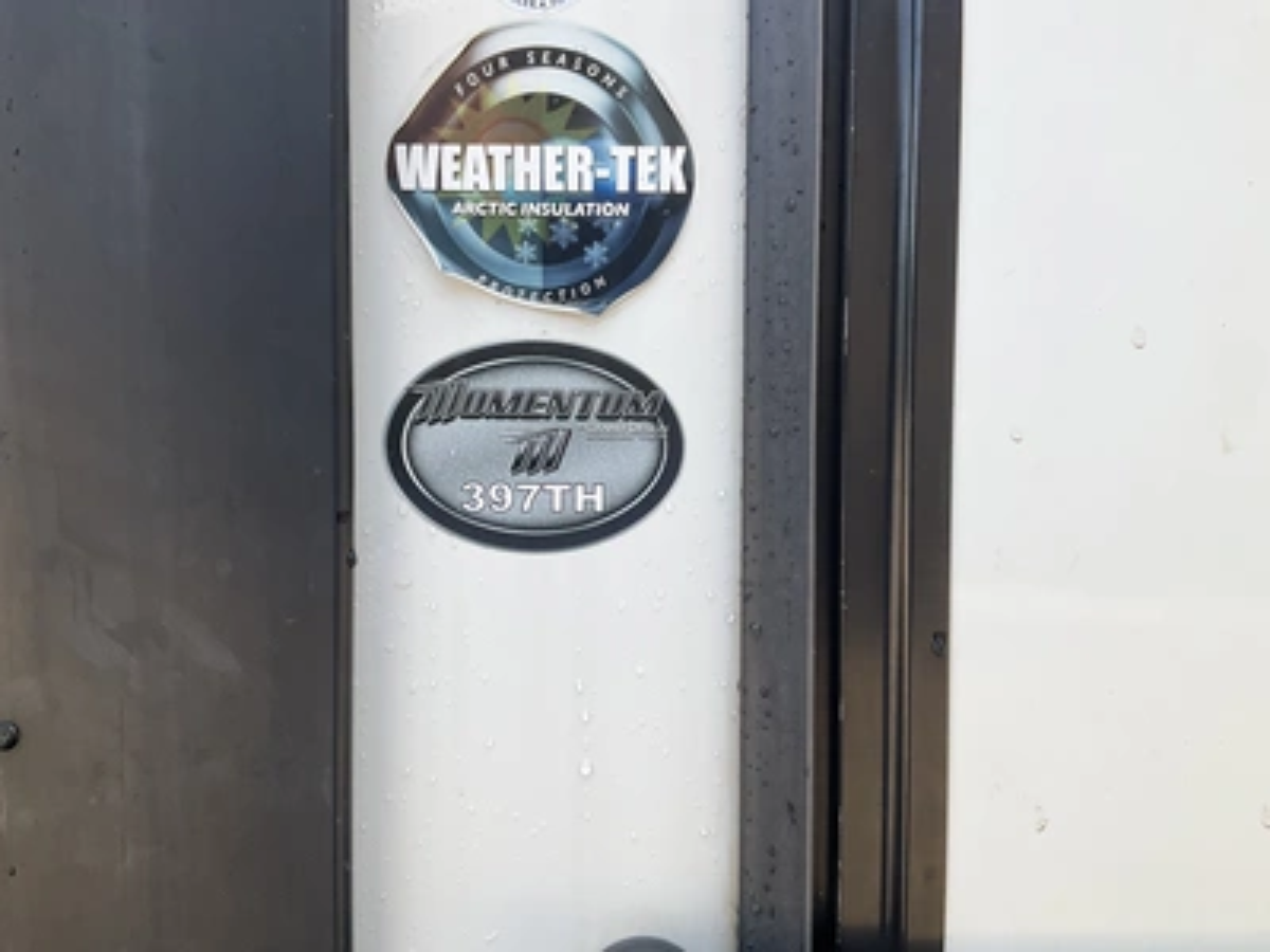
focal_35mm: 29
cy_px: 476
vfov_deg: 48.2
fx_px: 1064
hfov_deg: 61.7
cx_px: 635
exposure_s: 1/342
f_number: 1.8
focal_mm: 3
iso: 25
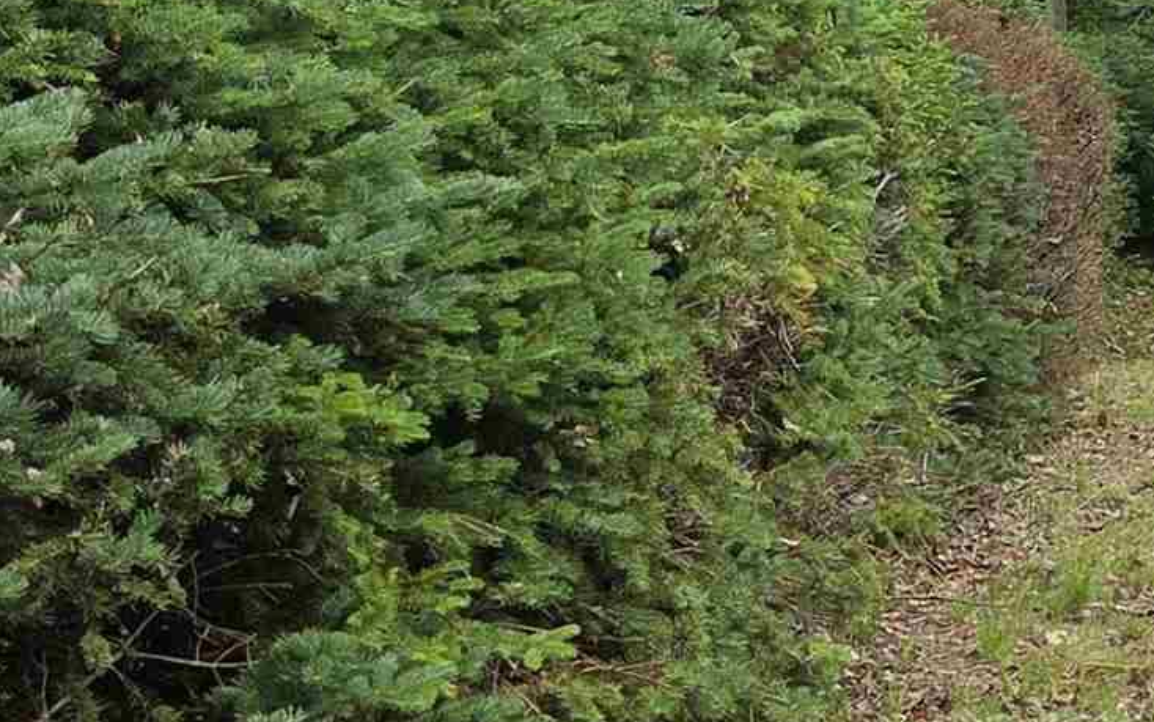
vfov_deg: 12.8
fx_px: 3208
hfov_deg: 18.1
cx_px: 1756
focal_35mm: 102
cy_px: 182
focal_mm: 5.4
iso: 80
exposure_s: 1/1925
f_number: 1.8
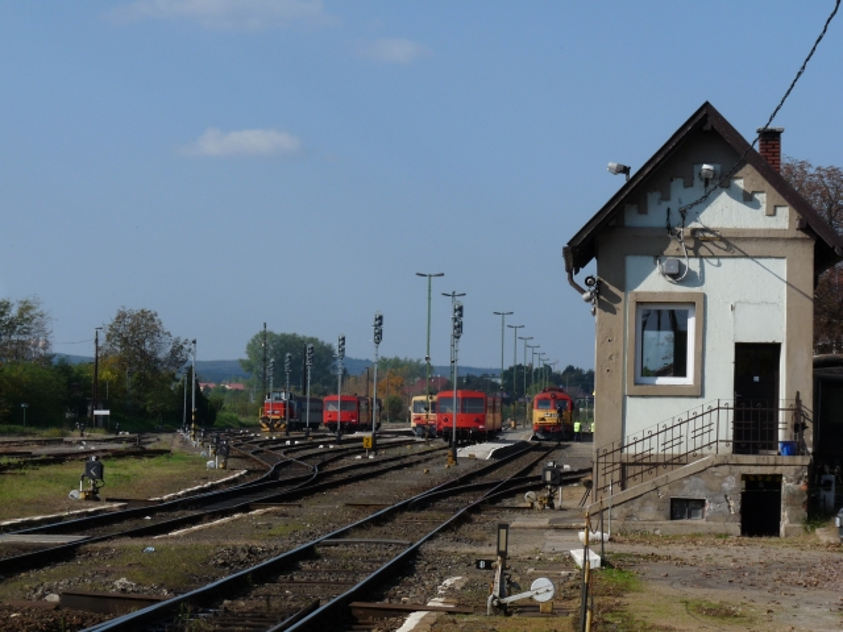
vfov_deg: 13.6
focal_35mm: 109
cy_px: 316
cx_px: 422
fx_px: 2654
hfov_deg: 18.0
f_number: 6.3
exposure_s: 1/500
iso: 100
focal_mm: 19.4
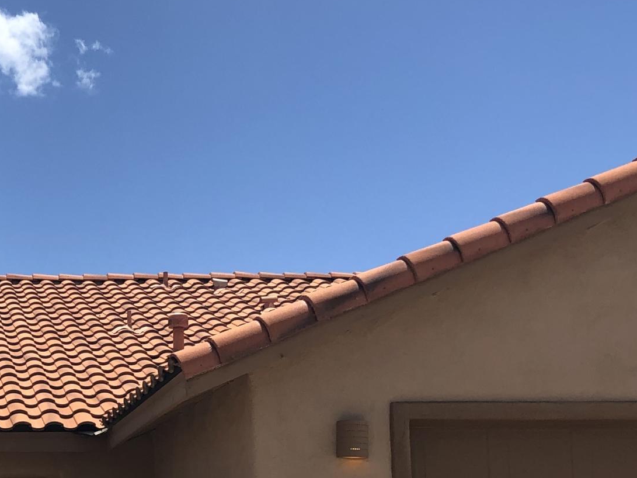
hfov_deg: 24.0
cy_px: 444
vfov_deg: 18.8
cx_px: -24
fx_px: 1417
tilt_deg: +6.3
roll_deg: -1.0
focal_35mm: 77
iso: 20
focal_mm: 3.99
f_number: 1.8
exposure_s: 1/2000
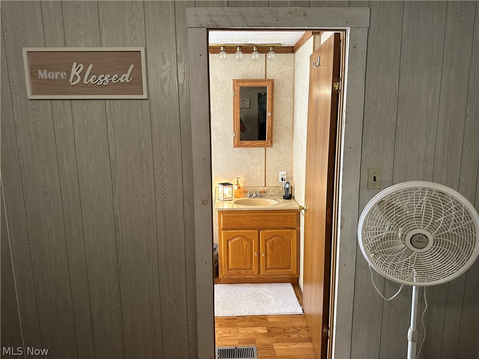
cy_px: 180
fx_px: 332
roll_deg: +0.7
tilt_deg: -9.0
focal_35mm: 24
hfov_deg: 71.6
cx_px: 240
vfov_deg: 56.8
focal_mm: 6.86
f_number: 1.78
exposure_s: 1/60
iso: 320
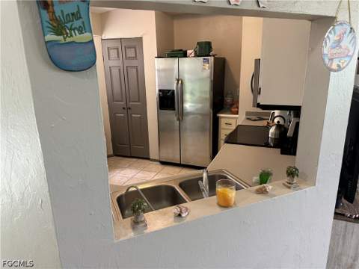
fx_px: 249
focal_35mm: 24
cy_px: 134
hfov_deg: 71.6
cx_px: 180
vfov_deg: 56.8
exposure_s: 1/60
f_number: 1.78
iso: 160
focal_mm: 6.86
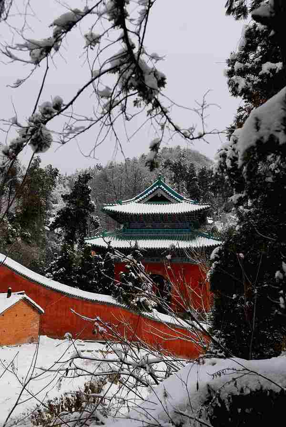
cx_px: 143
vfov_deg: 42.3
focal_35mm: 46
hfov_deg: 29.0
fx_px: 552
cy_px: 214
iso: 100
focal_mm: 31
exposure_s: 1/750
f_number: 5.6
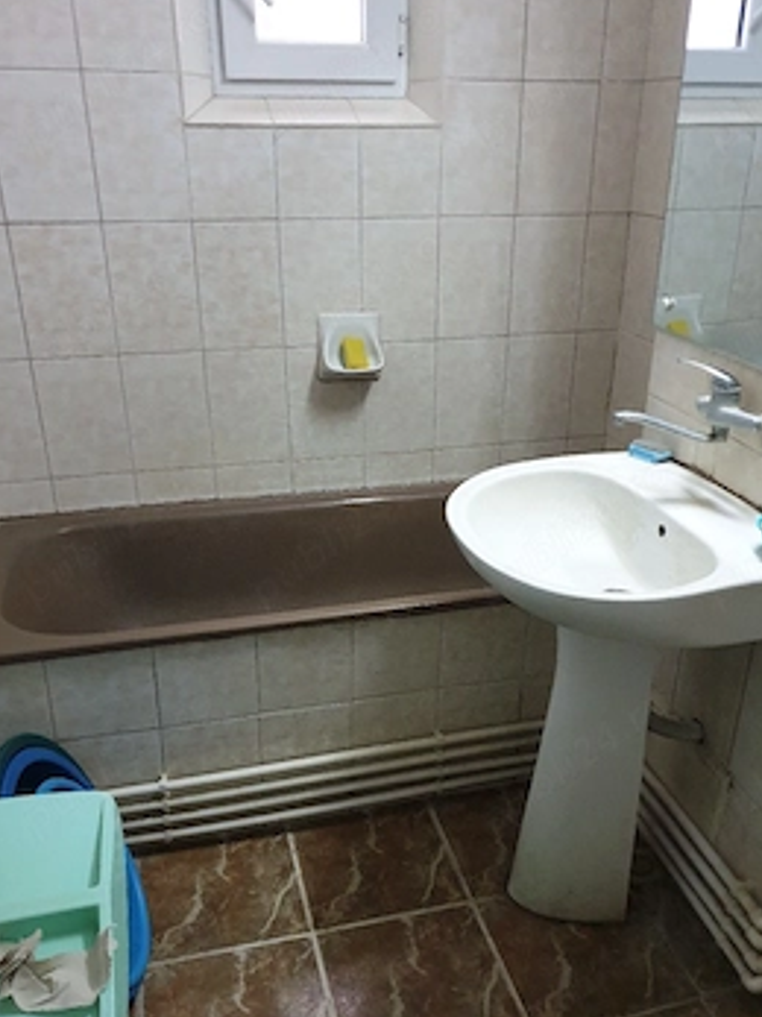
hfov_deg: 46.7
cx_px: 404
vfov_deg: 59.8
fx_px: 881
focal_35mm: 30
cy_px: 569
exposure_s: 1/33
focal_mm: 4.3
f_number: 1.5
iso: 320
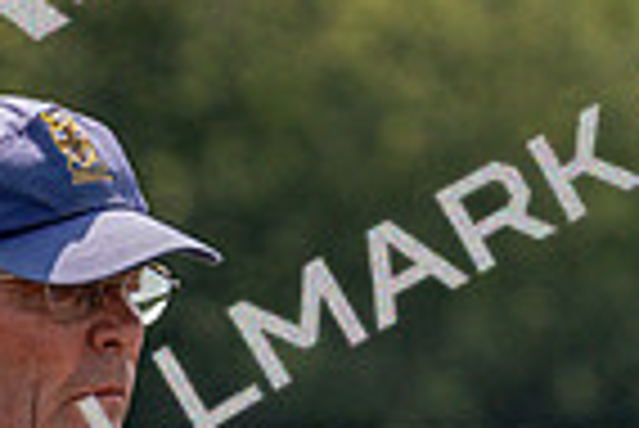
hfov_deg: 2.5
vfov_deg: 1.7
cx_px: 130
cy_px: 777
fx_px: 14552
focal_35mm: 819
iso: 200
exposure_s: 1/1600
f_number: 5.6
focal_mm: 200
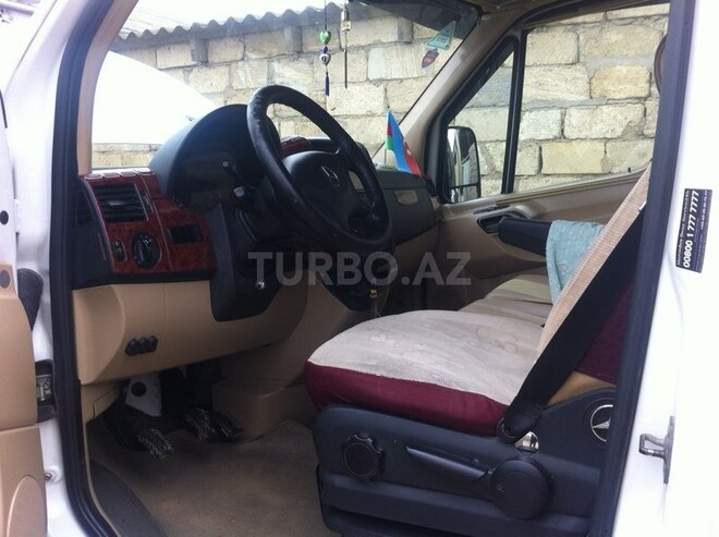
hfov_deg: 52.7
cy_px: 268
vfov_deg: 40.6
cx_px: 360
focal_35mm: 35
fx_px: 726
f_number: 2.8
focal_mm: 3.85
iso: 80
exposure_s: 1/120
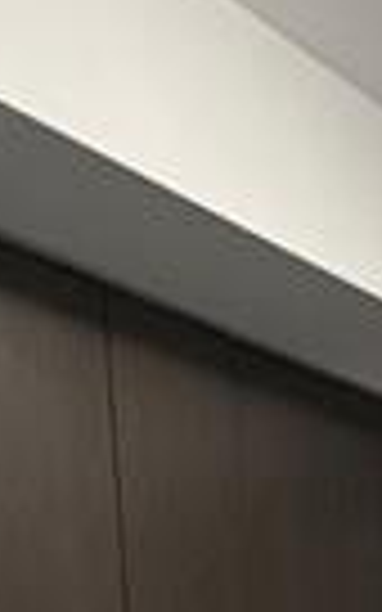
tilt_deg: -10.2
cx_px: 503
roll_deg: +1.0
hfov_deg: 14.8
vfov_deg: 18.7
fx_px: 1399
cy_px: 1125
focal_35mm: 84
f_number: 2.2
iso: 500
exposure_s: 1/60
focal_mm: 2.22
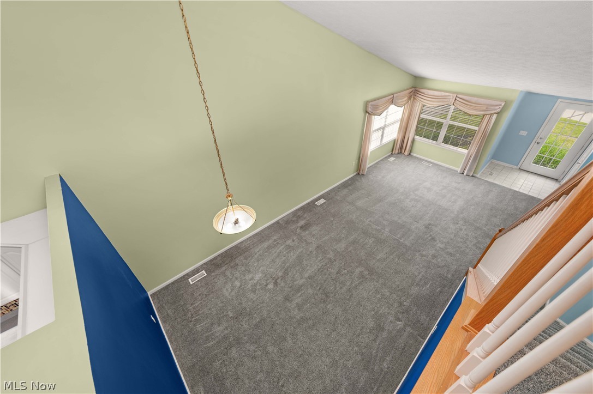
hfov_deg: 104.3
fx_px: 230
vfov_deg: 81.1
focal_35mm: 14
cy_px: 197
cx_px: 296
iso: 125
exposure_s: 1/60
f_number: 8
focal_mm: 14
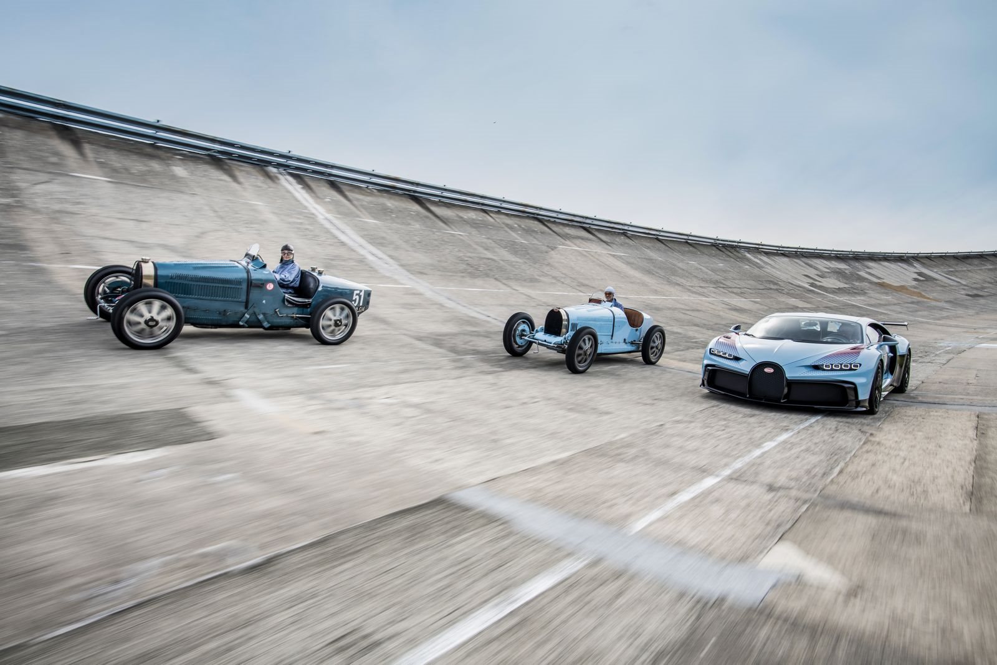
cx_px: 498
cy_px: 332
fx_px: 554
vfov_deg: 61.9
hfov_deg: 84.0
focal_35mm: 20
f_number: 9
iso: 100
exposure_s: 1/30
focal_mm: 20
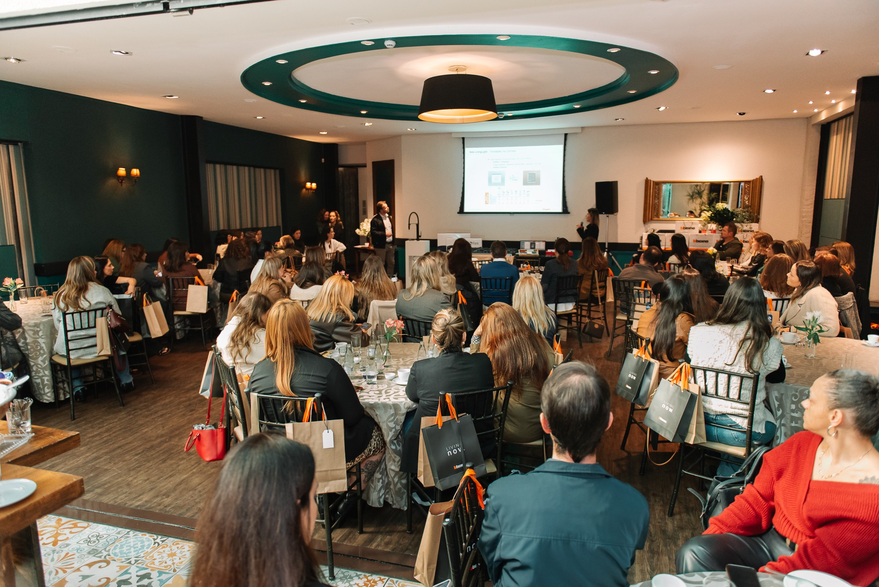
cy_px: 294
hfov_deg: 73.7
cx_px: 440
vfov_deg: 53.2
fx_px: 586
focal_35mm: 24
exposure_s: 1/320
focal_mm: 24
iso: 2500
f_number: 2.8
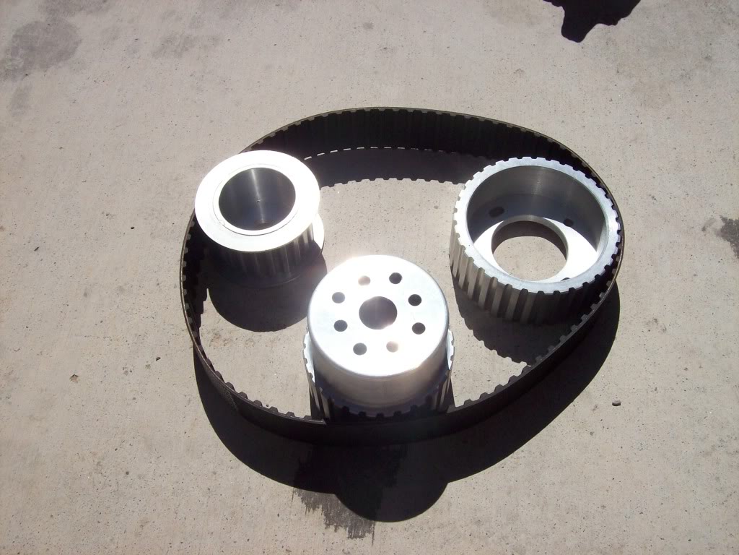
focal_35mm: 36
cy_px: 278
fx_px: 769
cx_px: 370
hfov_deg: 51.4
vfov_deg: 39.7
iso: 80
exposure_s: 1/1401
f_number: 4.8
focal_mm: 6
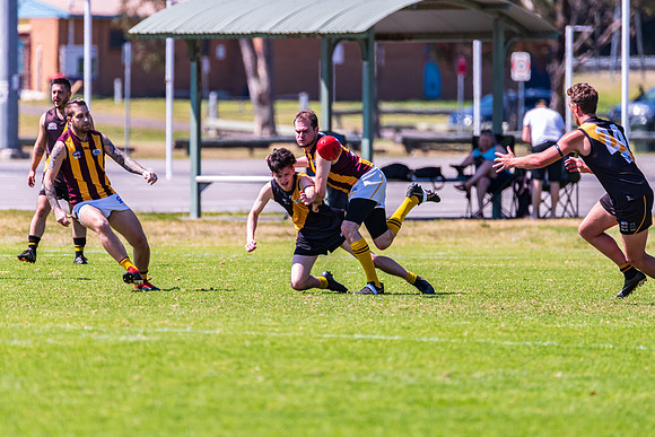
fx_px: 11261
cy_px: 219
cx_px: 322
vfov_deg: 2.2
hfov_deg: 3.3
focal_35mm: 619
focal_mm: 600
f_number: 8
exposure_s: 1/1250
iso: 800
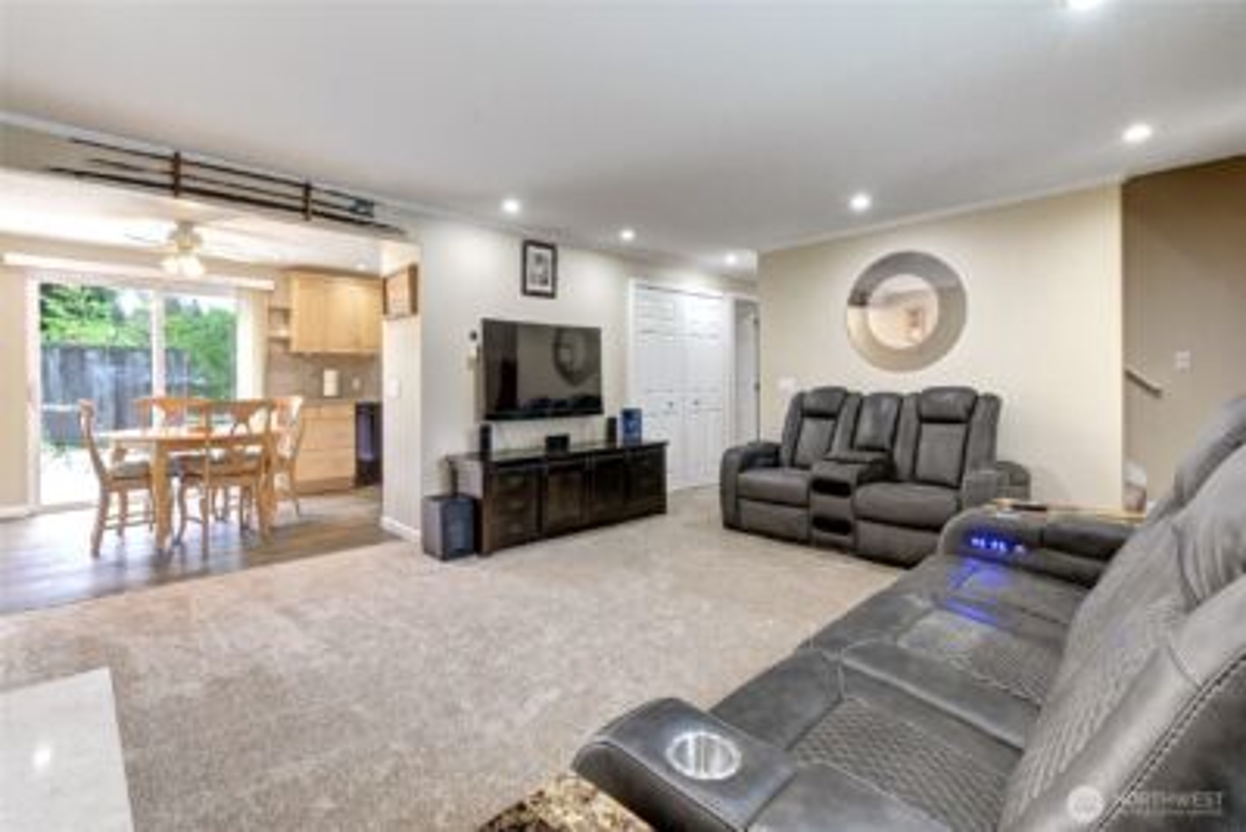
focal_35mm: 15
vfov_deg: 77.4
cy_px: 416
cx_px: 623
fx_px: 519
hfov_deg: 100.4
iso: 3200
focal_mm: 10
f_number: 11
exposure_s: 1/3.33
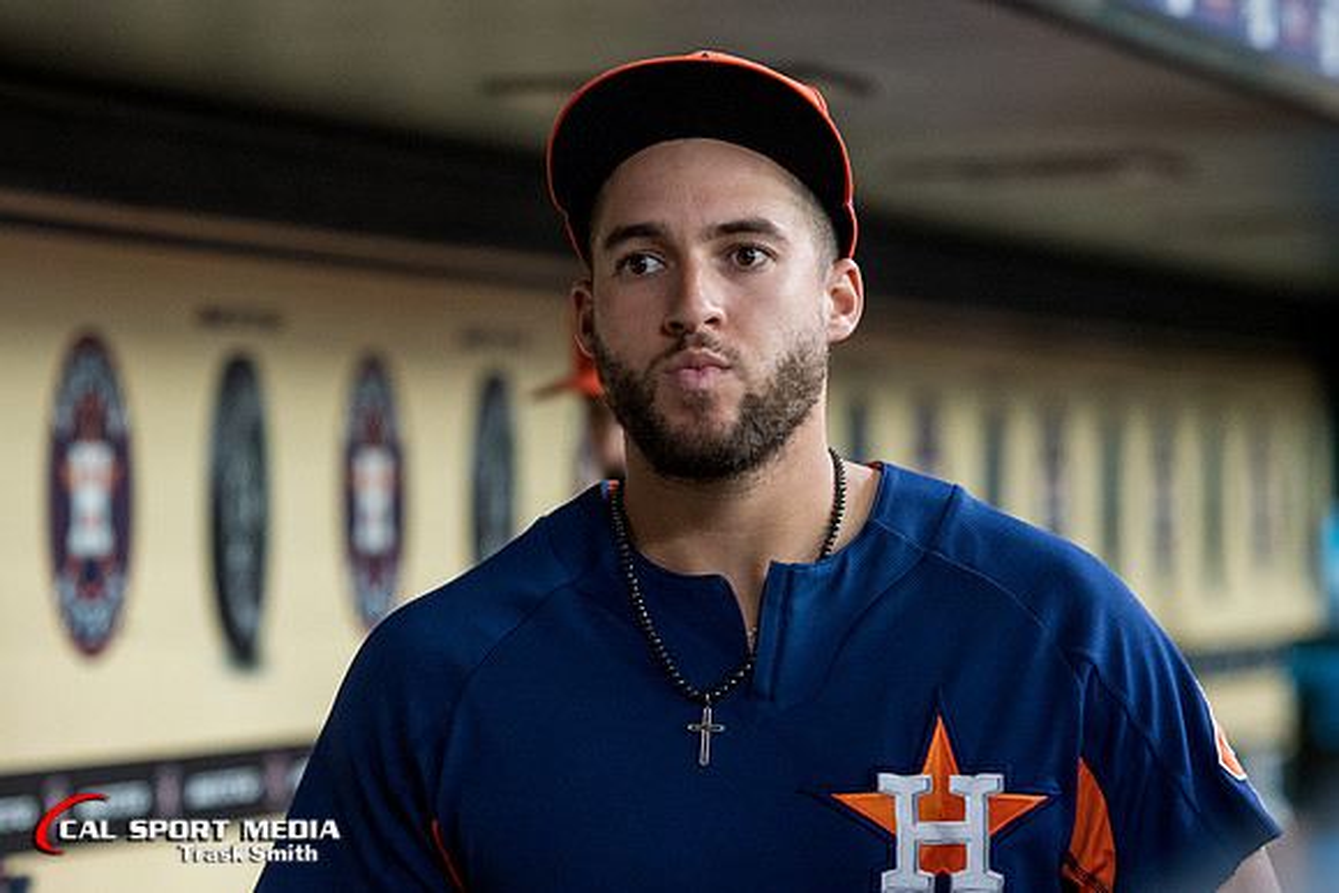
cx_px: 741
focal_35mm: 211
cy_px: 385
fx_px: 7854
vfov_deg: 6.5
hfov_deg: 9.7
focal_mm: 122
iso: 2500
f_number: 4
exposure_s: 1/1000
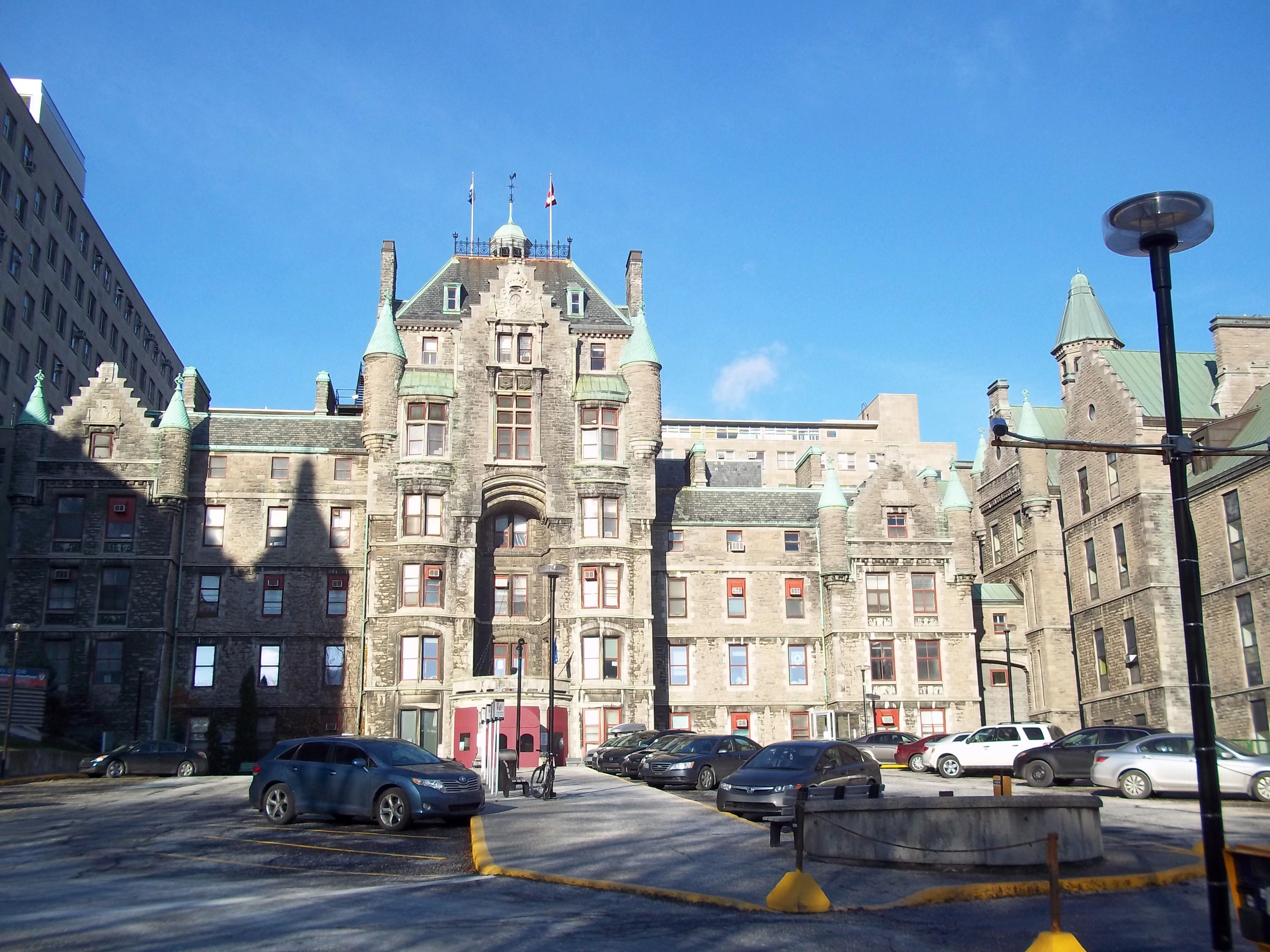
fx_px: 1321
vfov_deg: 39.7
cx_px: 635
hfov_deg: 51.4
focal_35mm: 36
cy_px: 476
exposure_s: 1/125
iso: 80
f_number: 8
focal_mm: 6.5
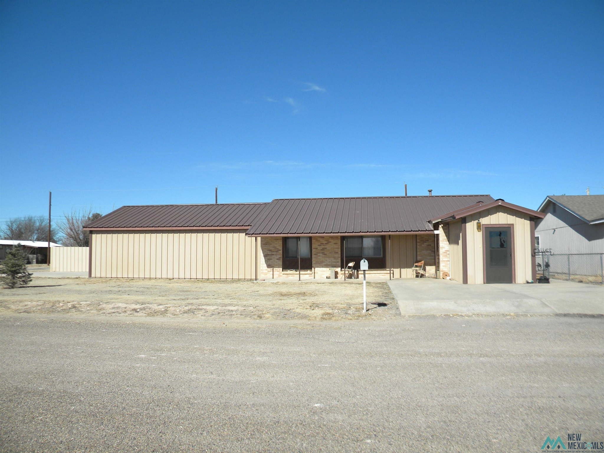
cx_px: 302
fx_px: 489
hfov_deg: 63.4
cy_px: 226
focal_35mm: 28
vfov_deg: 49.7
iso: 80
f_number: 7
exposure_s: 1/279
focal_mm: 5
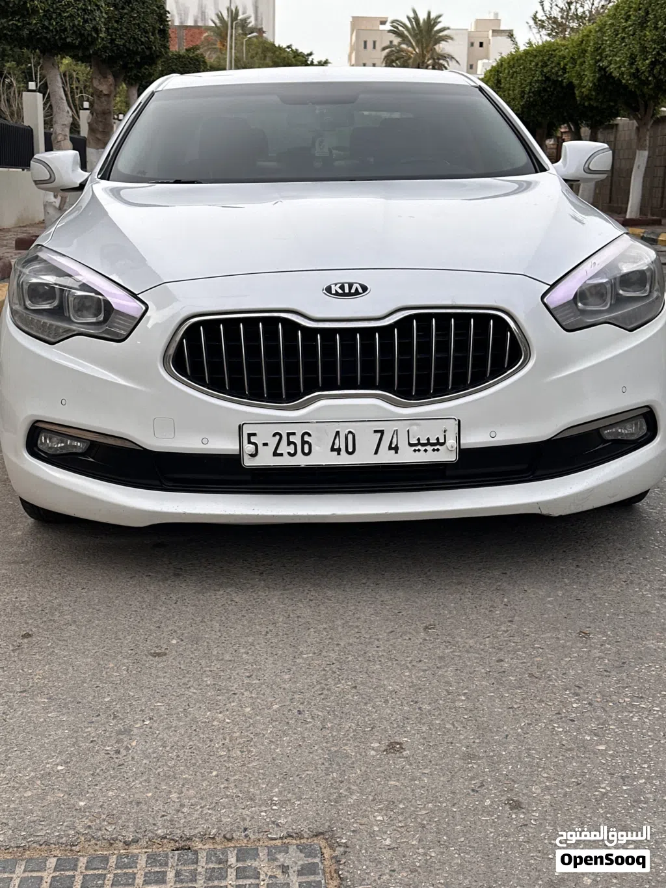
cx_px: 333
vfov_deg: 39.7
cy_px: 444
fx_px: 1231
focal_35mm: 48
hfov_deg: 30.3
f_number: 1.78
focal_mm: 6.86
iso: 64
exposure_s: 1/1120
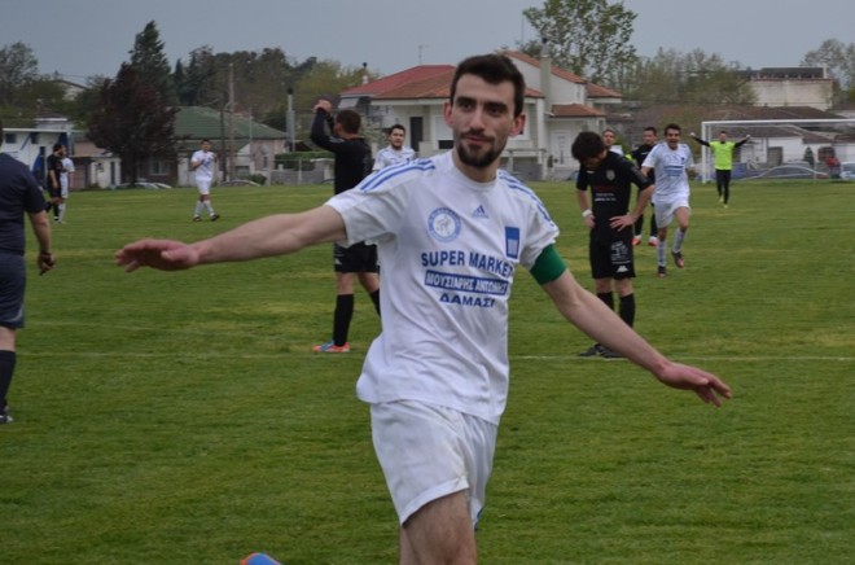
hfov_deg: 27.1
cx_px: 428
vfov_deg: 18.1
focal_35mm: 75
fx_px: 1776
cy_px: 282
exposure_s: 1/500
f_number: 5.6
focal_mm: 50
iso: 400
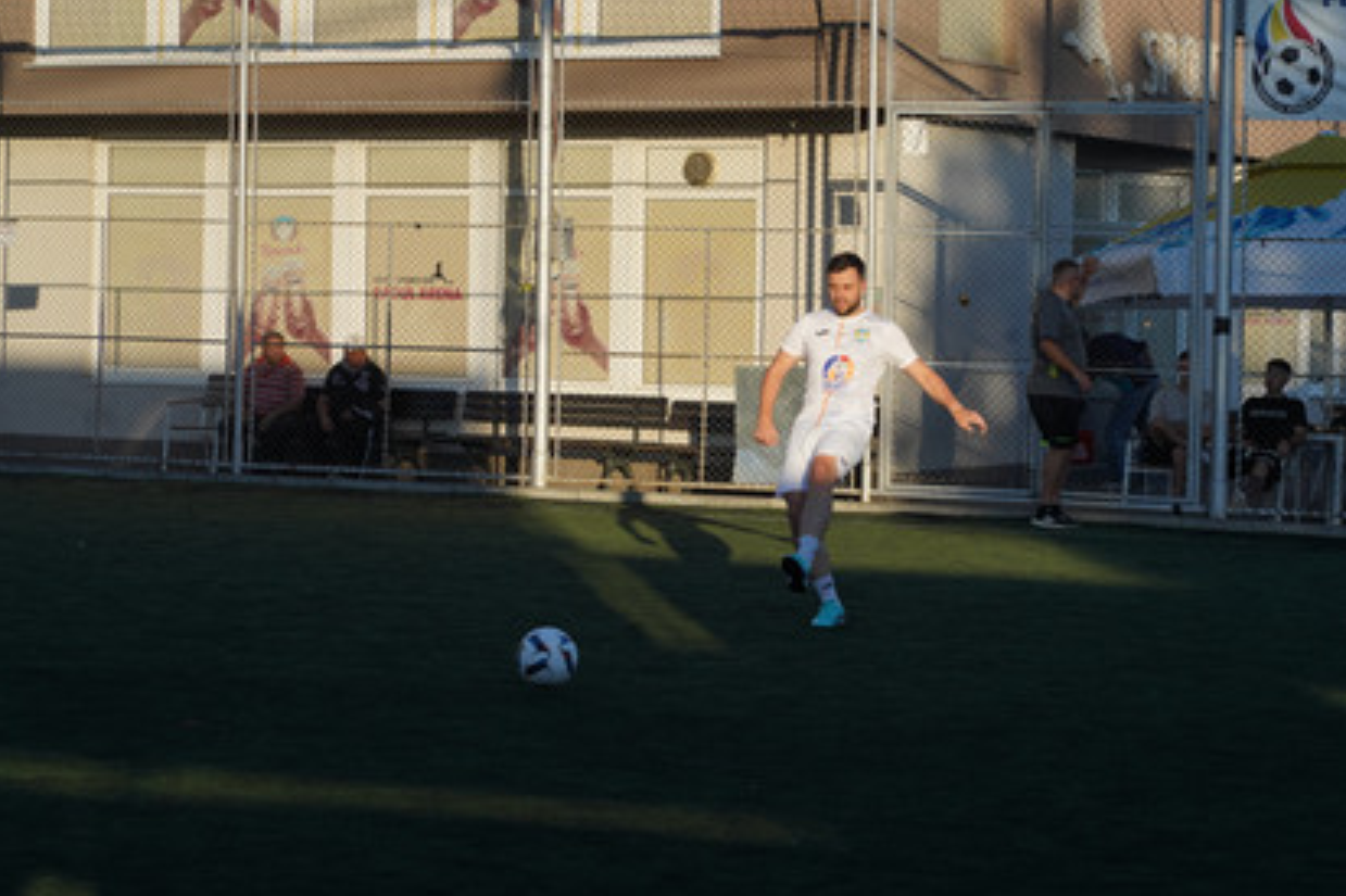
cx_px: 798
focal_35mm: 103
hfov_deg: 19.8
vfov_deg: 13.3
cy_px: 399
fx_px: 3849
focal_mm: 85
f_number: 9
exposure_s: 1/1600
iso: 800
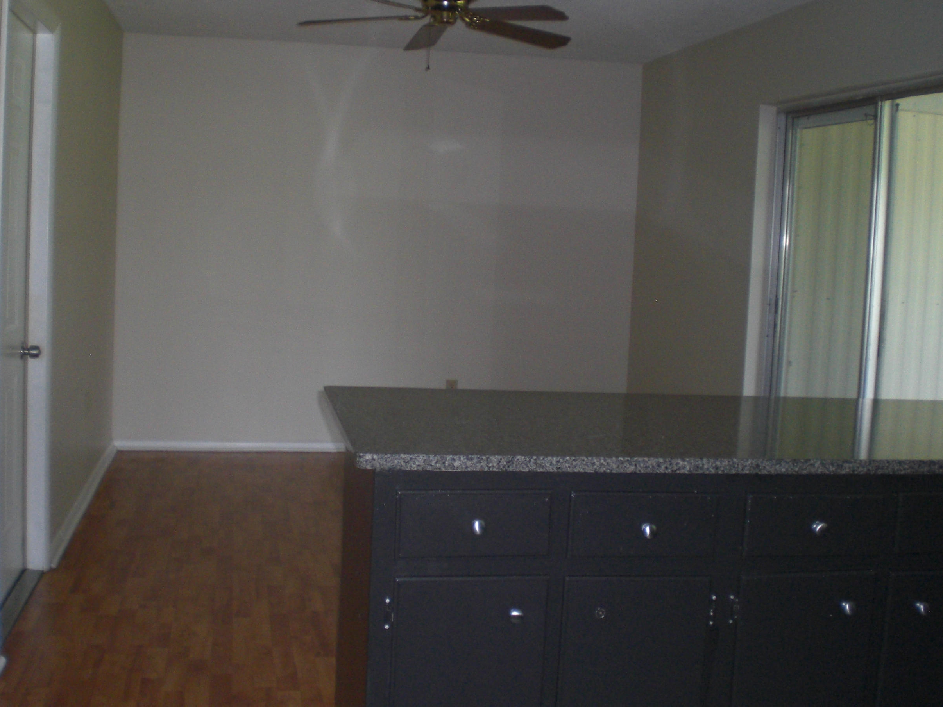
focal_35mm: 42
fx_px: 1144
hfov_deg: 44.8
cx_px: 450
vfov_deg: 34.3
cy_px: 329
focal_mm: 6.3
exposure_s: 1/30
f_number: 3.1
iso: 200
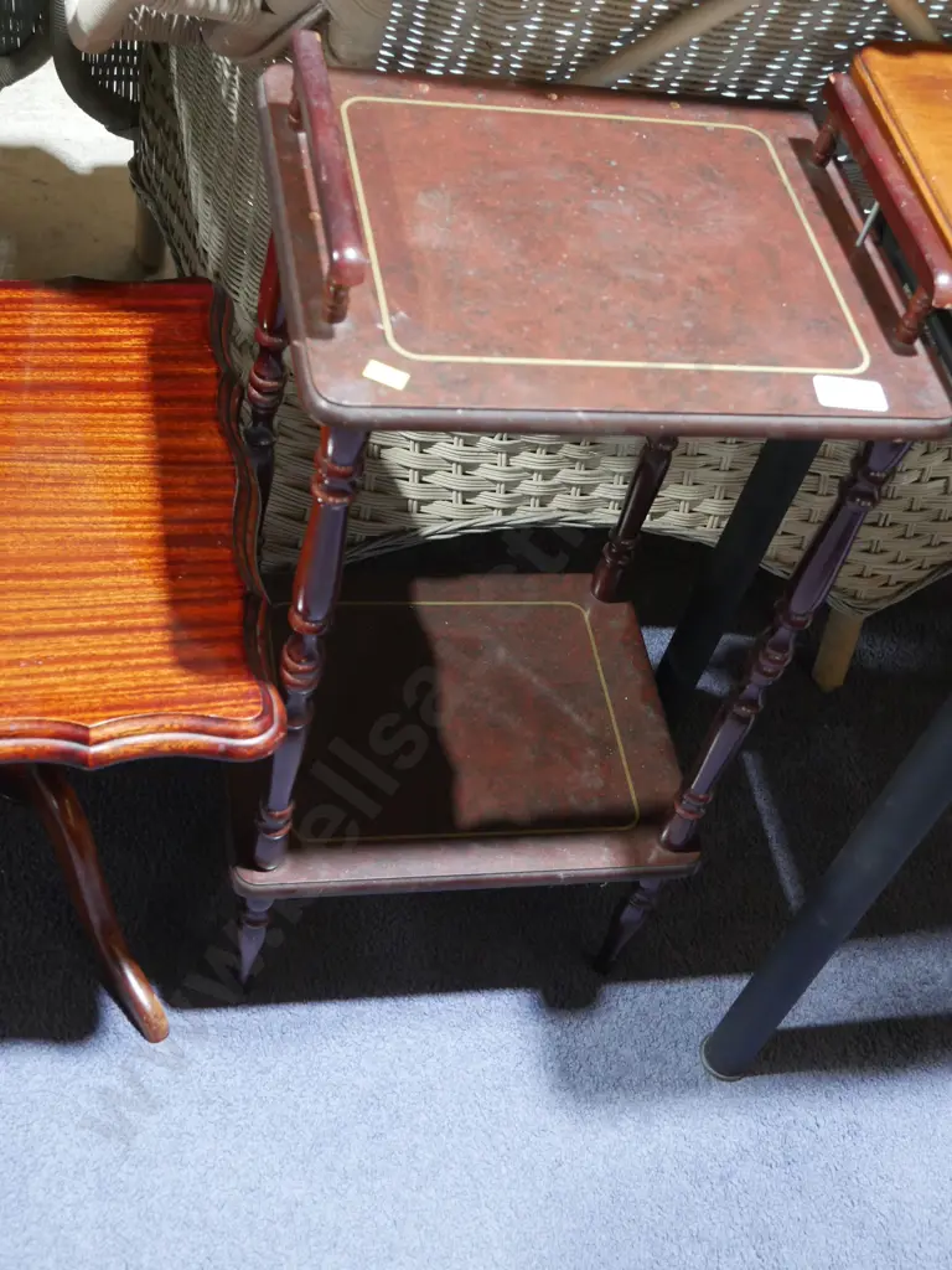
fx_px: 1613
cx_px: 476
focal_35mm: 44
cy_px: 635
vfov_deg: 42.9
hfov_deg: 32.9
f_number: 4.7
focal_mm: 22
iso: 2000
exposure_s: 1/60
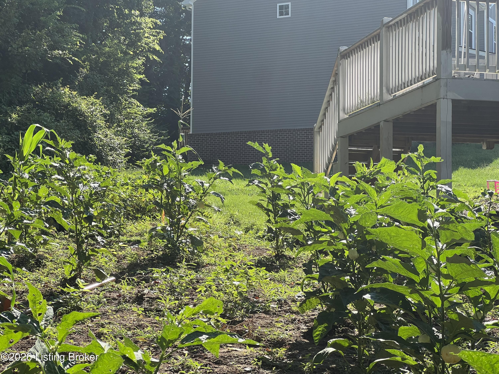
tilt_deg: +4.1
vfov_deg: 19.1
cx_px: 250
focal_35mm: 77
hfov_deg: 25.3
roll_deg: -0.4
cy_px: 187
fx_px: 1110
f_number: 2.8
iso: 32
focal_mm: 9
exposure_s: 1/438
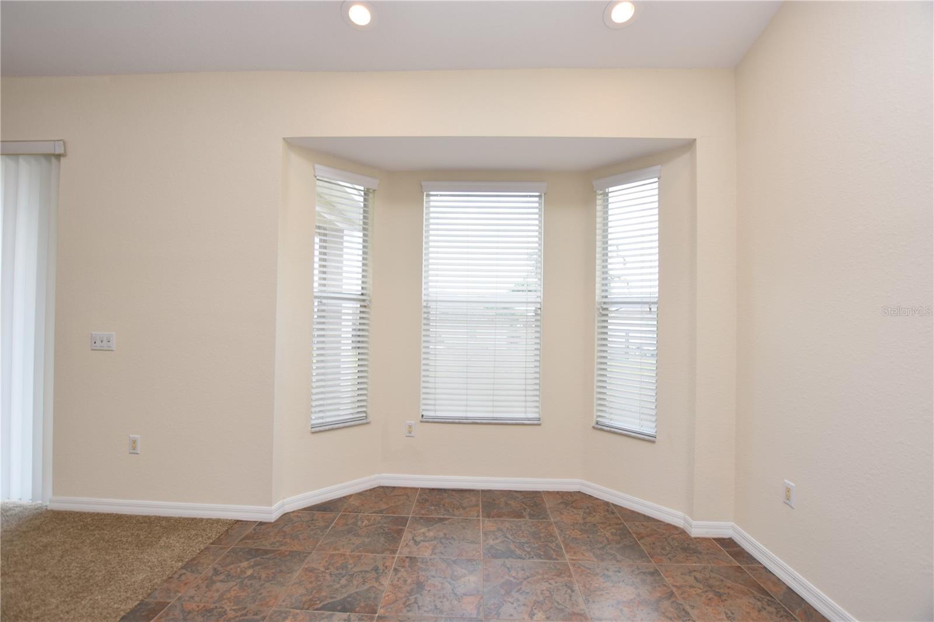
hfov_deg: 100.4
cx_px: 467
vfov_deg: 77.3
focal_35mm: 15
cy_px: 311
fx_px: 389
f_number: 5
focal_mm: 10
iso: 200
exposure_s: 1/100
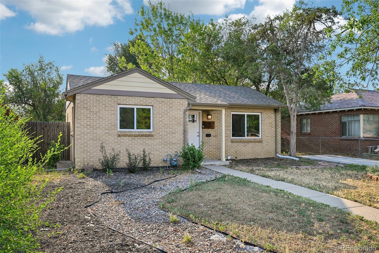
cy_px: 126
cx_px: 190
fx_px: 316
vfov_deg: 43.6
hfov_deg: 61.9
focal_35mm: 30
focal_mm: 30
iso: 64
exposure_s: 1/30
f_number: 10
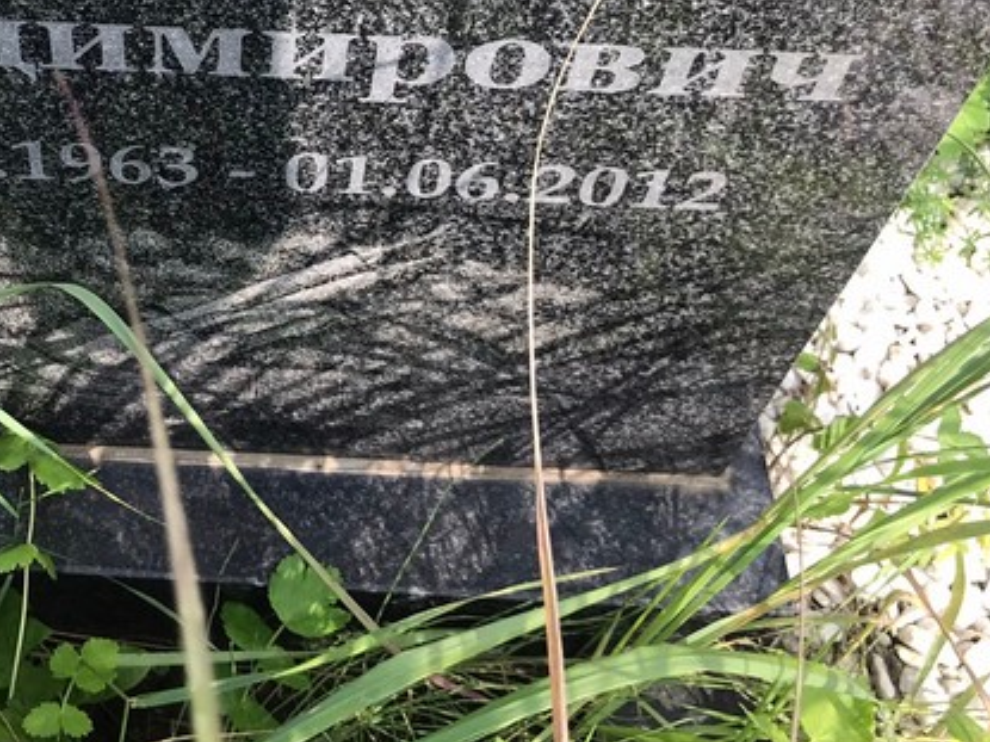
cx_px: 212
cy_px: 55
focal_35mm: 54
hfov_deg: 34.6
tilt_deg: -52.2
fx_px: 1544
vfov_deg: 26.0
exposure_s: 1/451
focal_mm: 3.99
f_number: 1.8
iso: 20
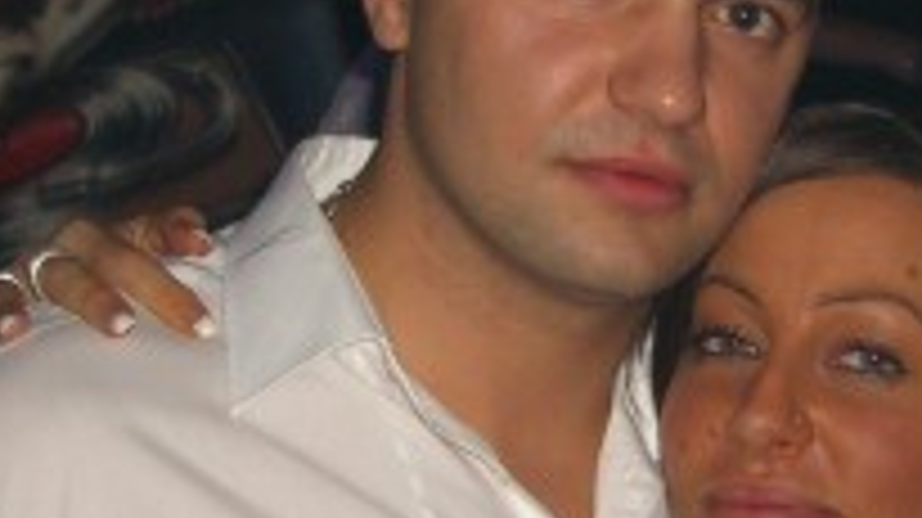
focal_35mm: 121
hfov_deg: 17.7
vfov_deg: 10.0
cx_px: 607
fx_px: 2956
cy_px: 401
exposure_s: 1/60
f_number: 2.8
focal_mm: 7.9
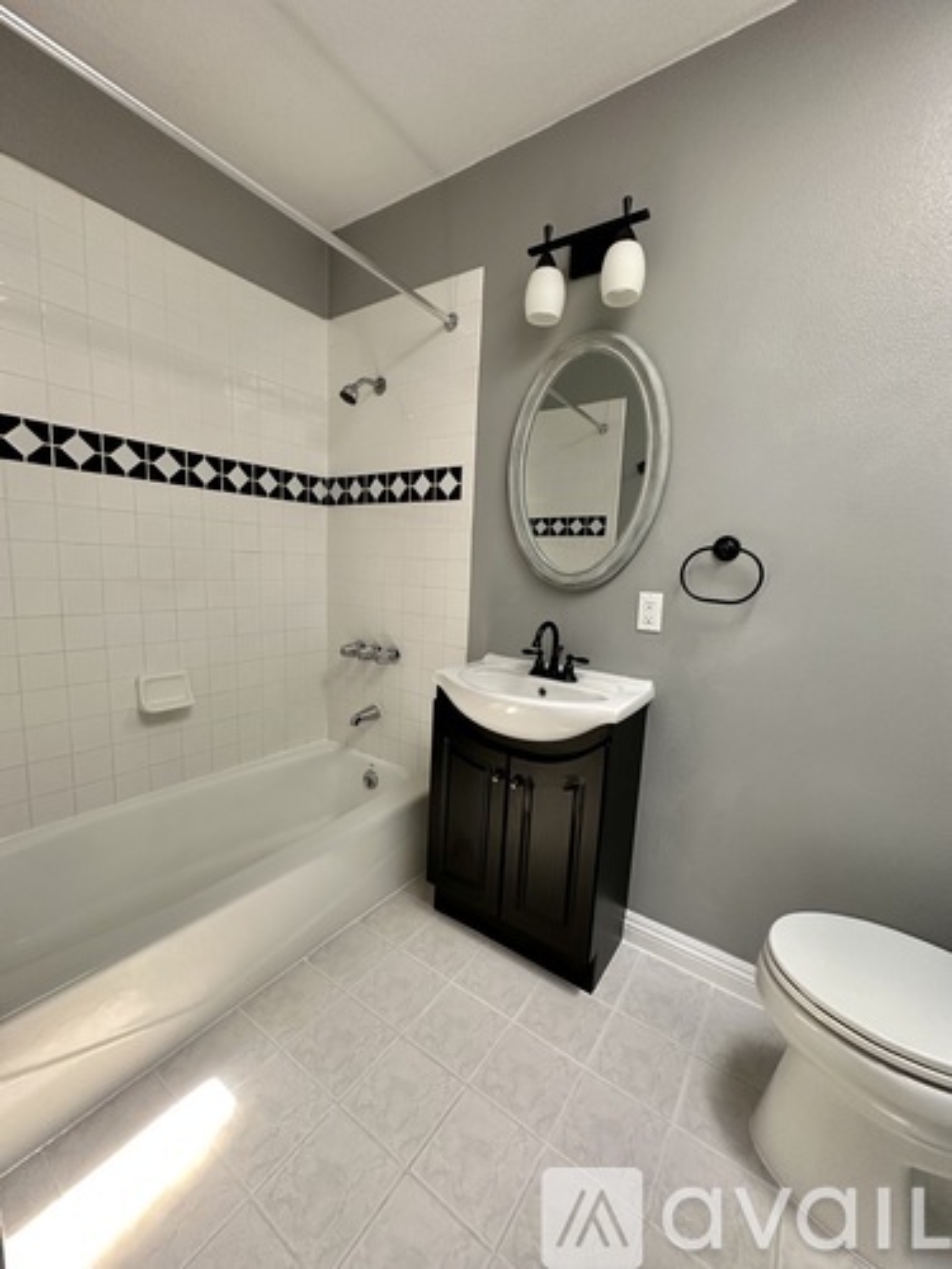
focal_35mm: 14
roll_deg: -1.9
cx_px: 476
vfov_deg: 102.1
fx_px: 513
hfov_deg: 85.7
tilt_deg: -8.1
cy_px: 634
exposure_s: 1/99
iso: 200
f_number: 2.2
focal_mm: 2.22
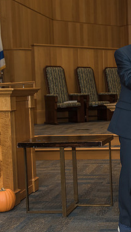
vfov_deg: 31.0
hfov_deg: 16.8
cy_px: 117
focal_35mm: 68
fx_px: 419
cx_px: 167
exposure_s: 1/200
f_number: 4
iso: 1000
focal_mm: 38
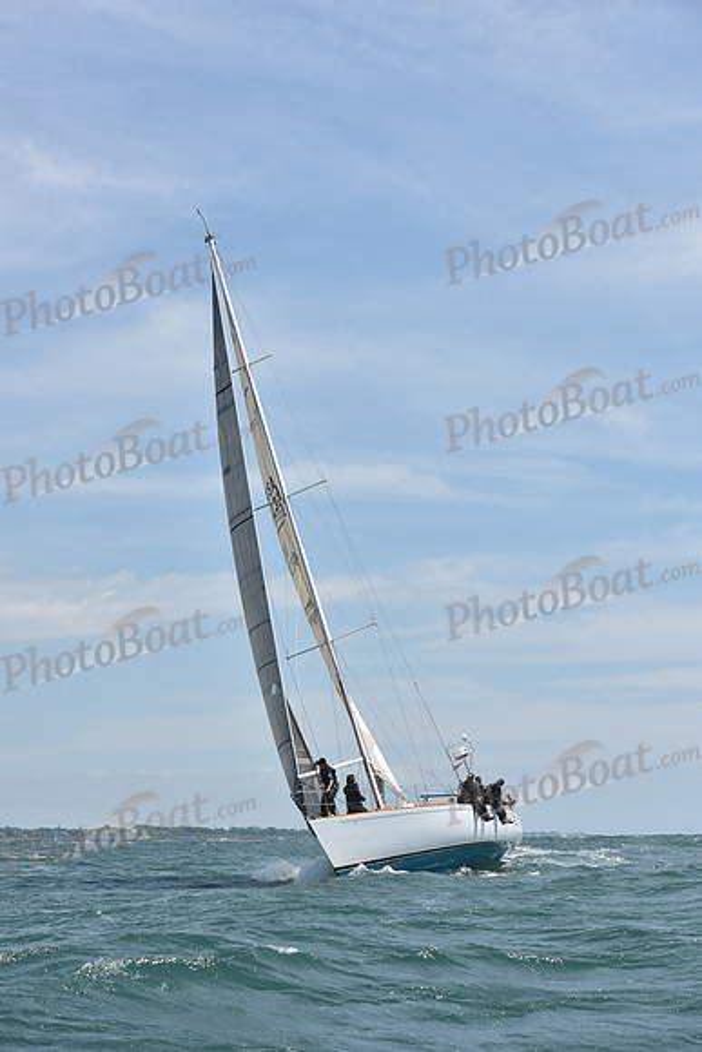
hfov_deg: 19.5
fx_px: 2046
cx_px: 351
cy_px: 526
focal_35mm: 70
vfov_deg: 28.8
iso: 250
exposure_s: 1/1250
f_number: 8
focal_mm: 70
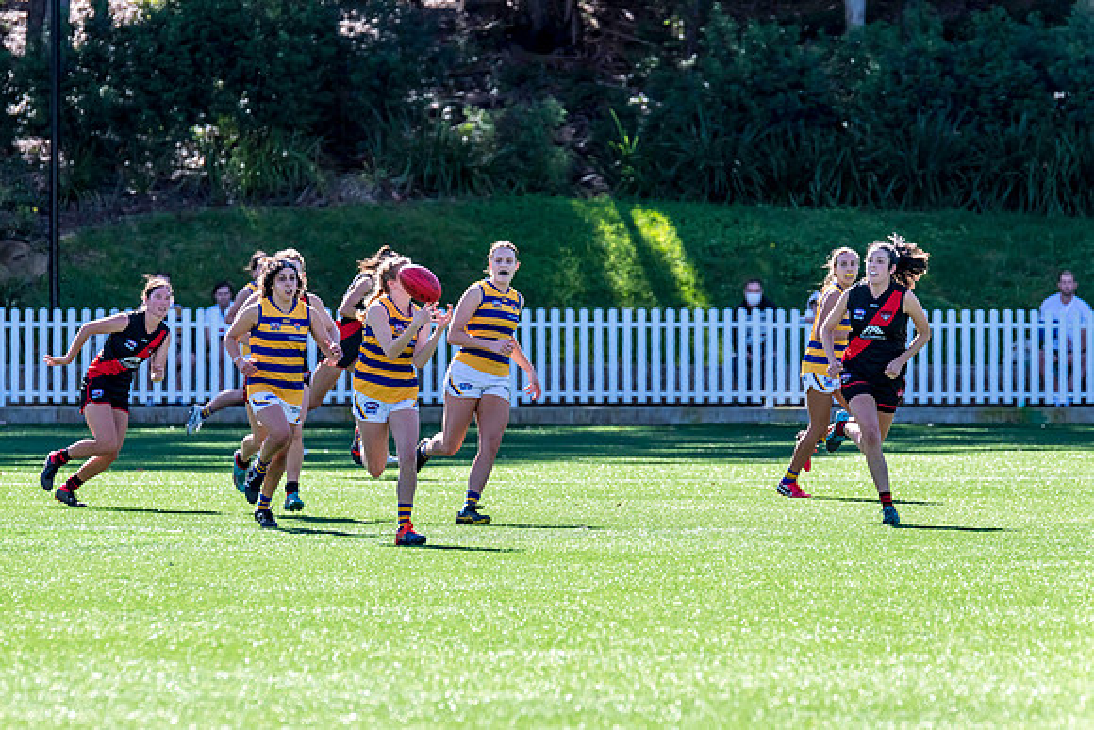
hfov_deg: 4.6
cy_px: 372
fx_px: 13627
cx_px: 522
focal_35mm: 448
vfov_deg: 3.1
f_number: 7.1
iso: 800
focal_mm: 420
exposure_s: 1/1600
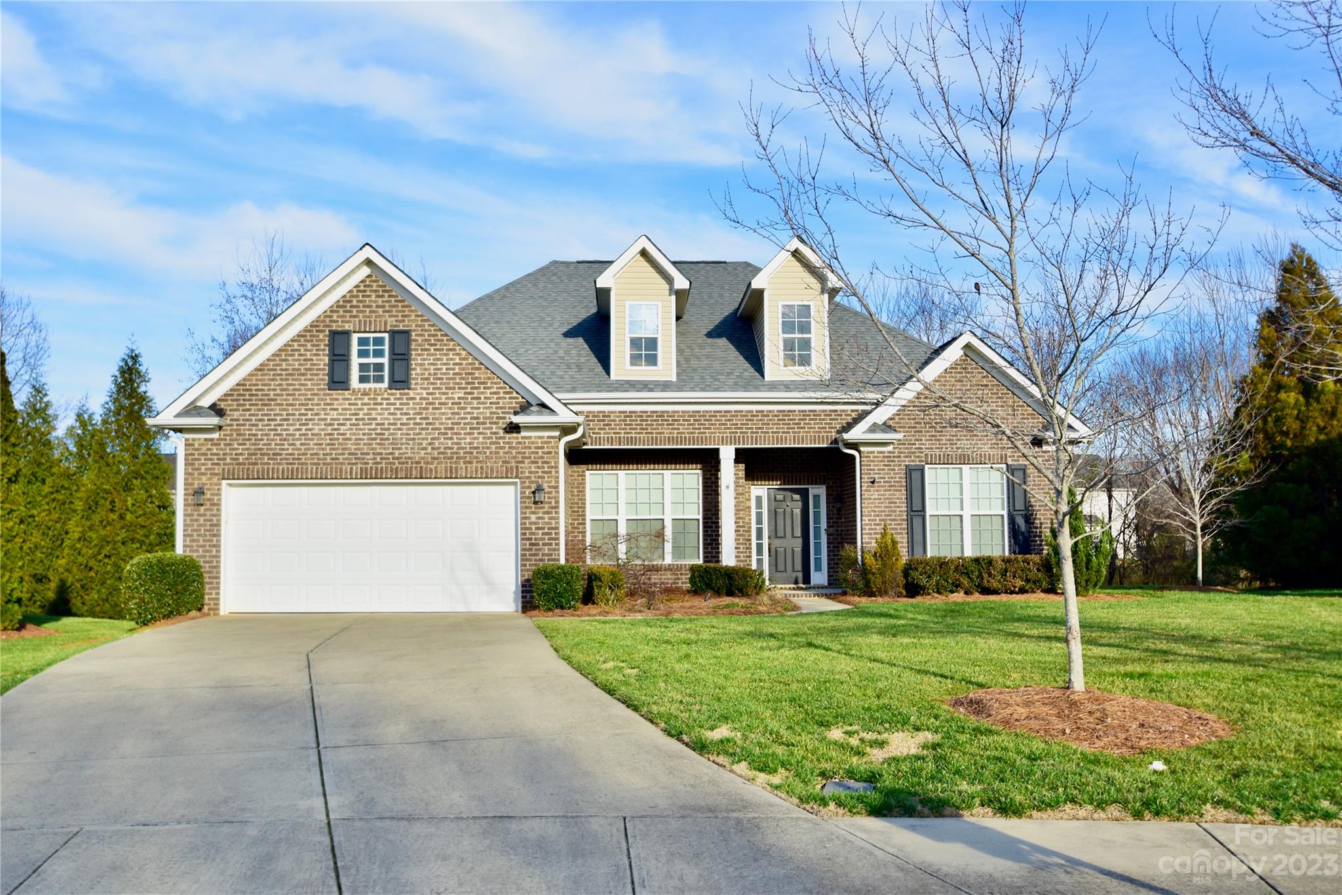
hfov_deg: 59.5
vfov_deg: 41.7
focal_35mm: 32
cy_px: 448
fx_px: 1174
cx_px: 671
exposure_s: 1/500
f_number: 5.6
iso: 125
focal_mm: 21
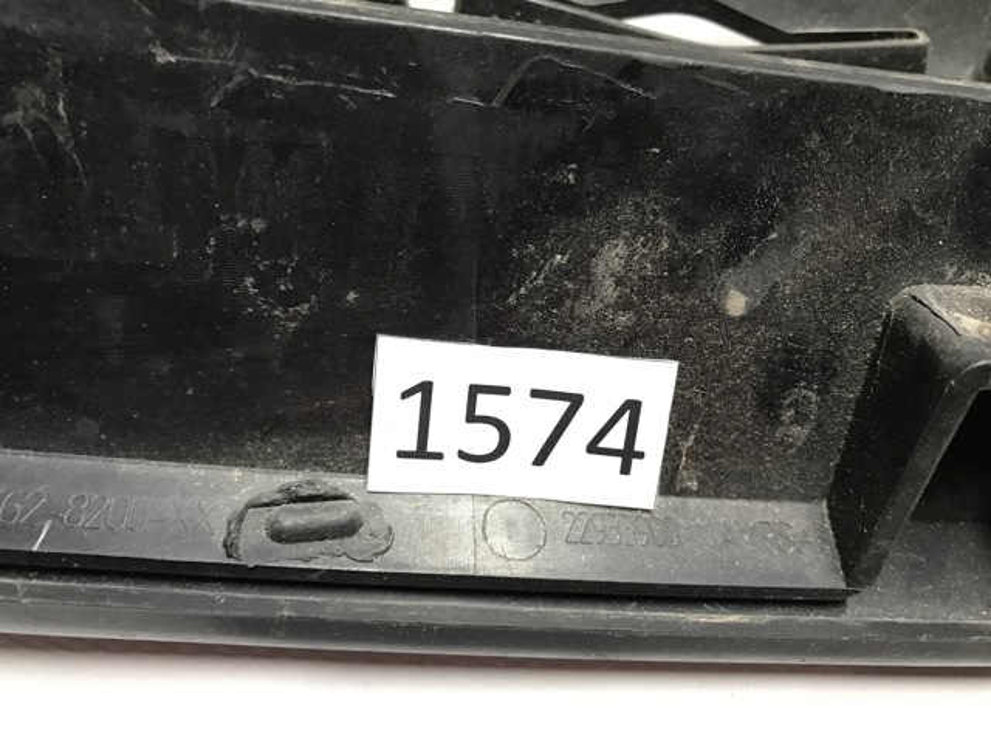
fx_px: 801
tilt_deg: -65.1
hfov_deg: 63.5
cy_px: 370
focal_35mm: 28
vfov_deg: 49.7
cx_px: 496
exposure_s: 1/17
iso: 80
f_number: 1.8
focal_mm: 3.99
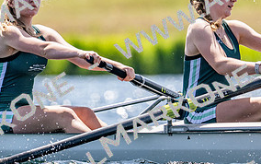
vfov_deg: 1.1
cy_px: 62
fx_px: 8870
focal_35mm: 1246
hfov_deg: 1.7
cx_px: 227
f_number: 4.5
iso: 250
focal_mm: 400
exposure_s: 1/2500
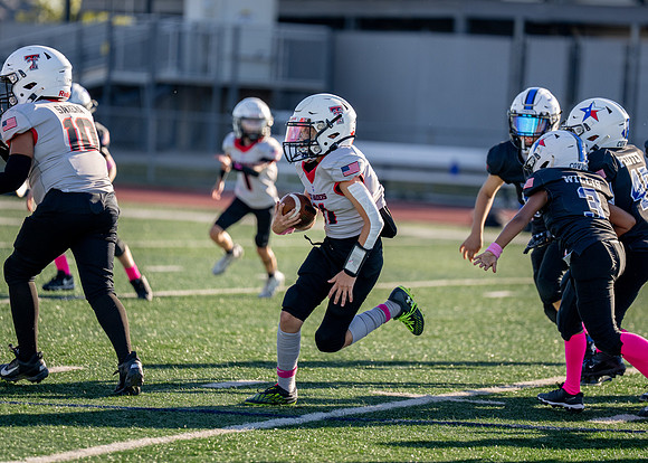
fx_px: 4501
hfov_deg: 8.2
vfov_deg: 5.9
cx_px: 356
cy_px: 196
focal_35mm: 245
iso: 250
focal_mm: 200
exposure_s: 1/2500
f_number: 2.8
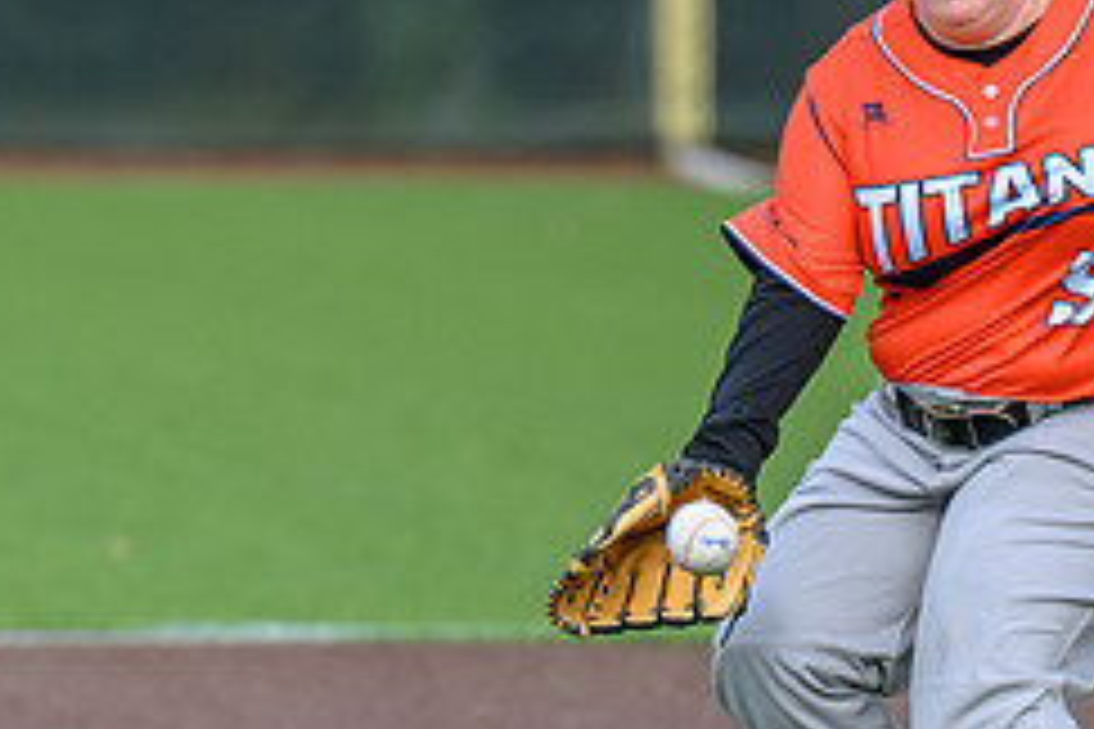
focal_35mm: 1029
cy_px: 997
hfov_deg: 2.0
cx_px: 424
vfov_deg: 1.3
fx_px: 31268
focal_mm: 200
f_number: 2.8
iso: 320
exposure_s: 1/2000
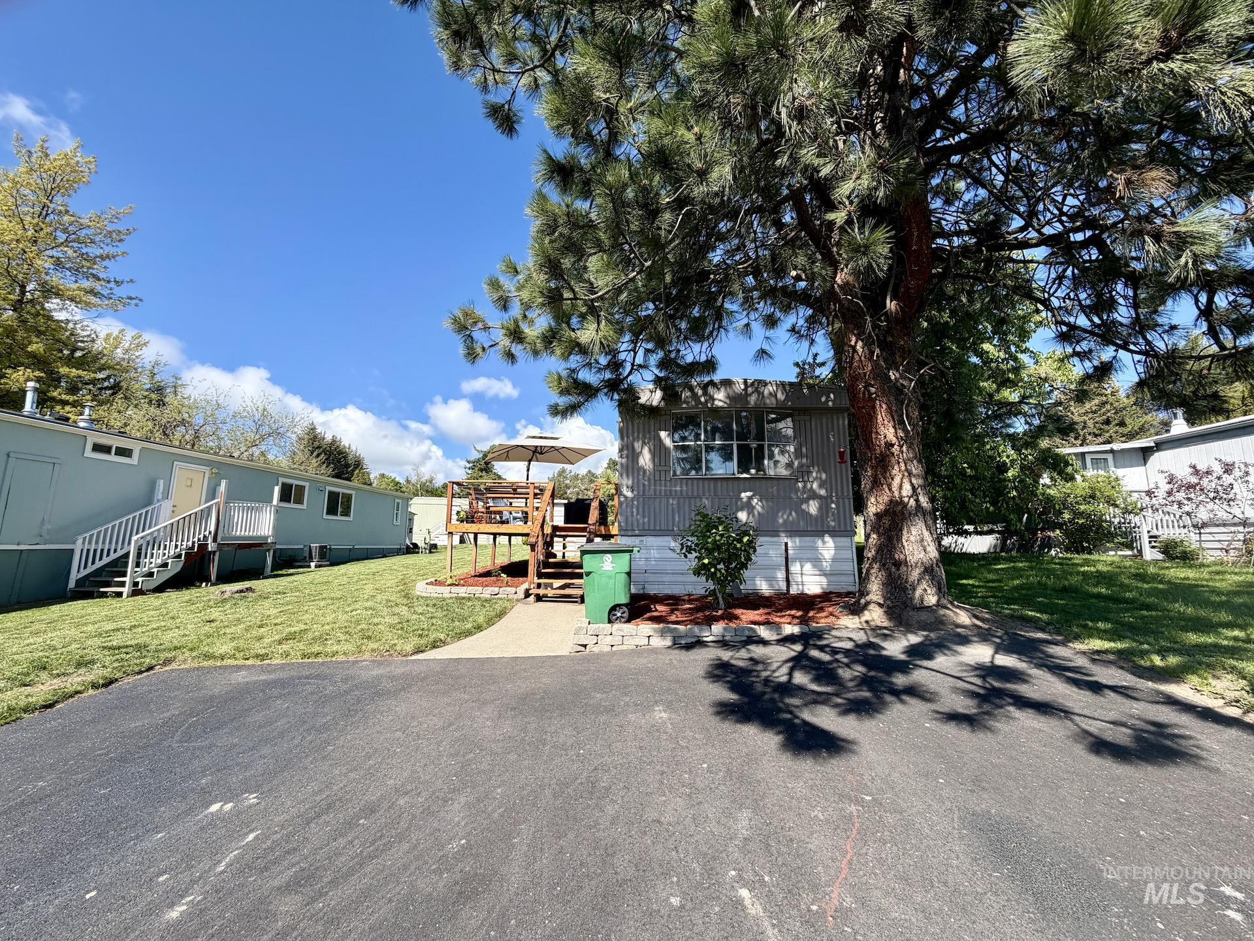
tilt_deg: +9.2
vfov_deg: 85.7
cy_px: 470
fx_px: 507
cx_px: 627
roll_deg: -0.5
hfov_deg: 102.1
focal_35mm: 14
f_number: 2.2
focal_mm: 2.22
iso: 40
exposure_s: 1/770
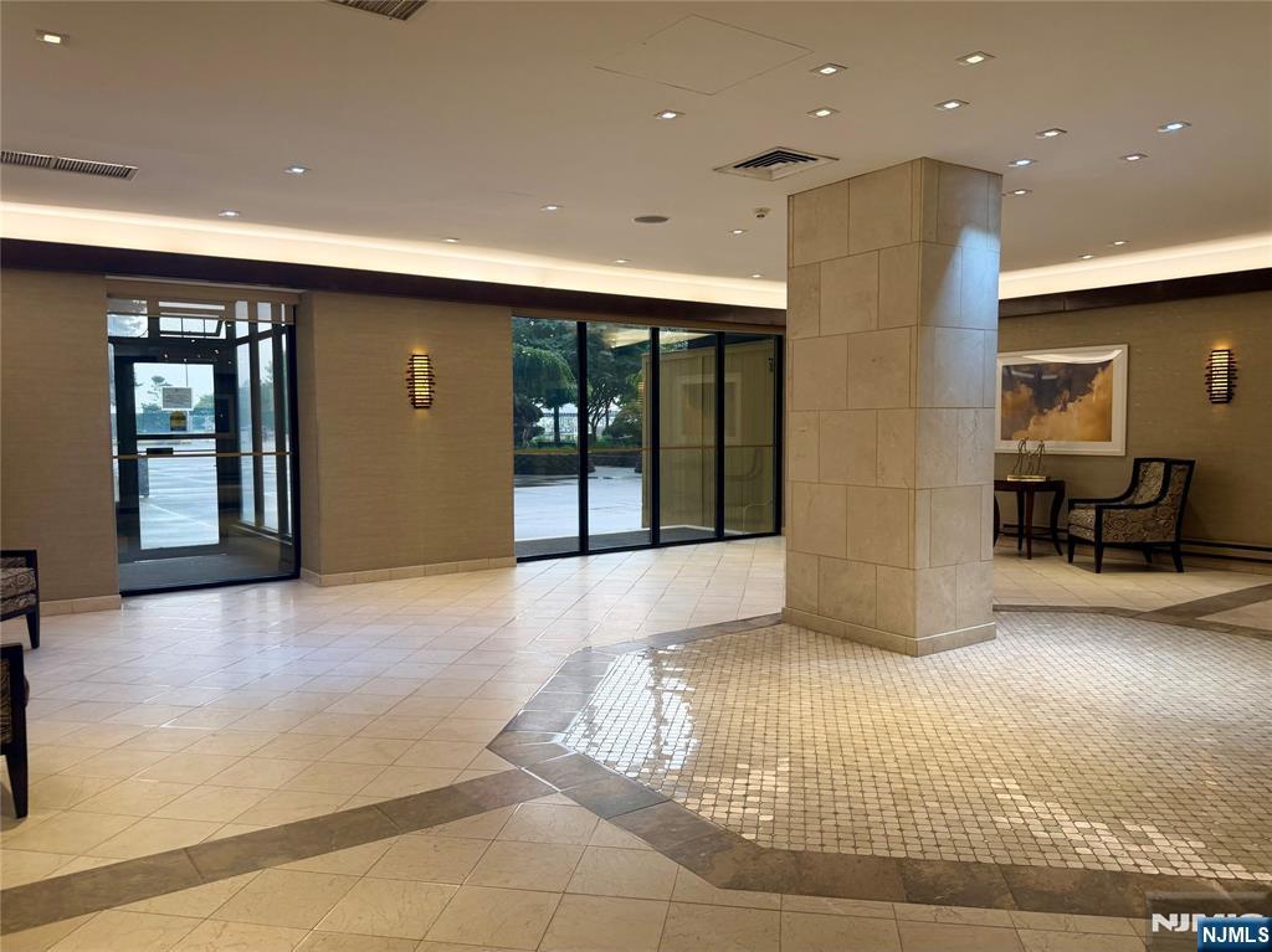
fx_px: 881
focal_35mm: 24
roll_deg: -2.0
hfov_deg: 71.6
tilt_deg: -1.7
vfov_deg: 56.8
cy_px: 476
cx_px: 636
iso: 125
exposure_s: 1/60
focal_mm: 6.76
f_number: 1.78
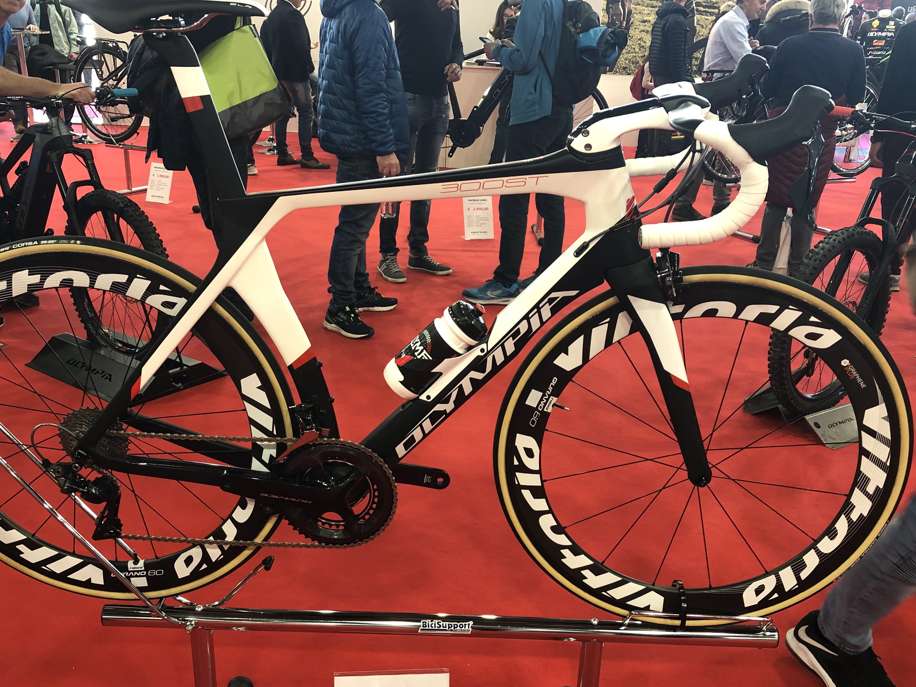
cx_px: 443
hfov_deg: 52.6
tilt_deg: -22.6
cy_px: 423
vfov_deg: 40.5
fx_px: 926
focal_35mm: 35
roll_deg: -2.3
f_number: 1.8
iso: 40
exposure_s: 1/20
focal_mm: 3.99
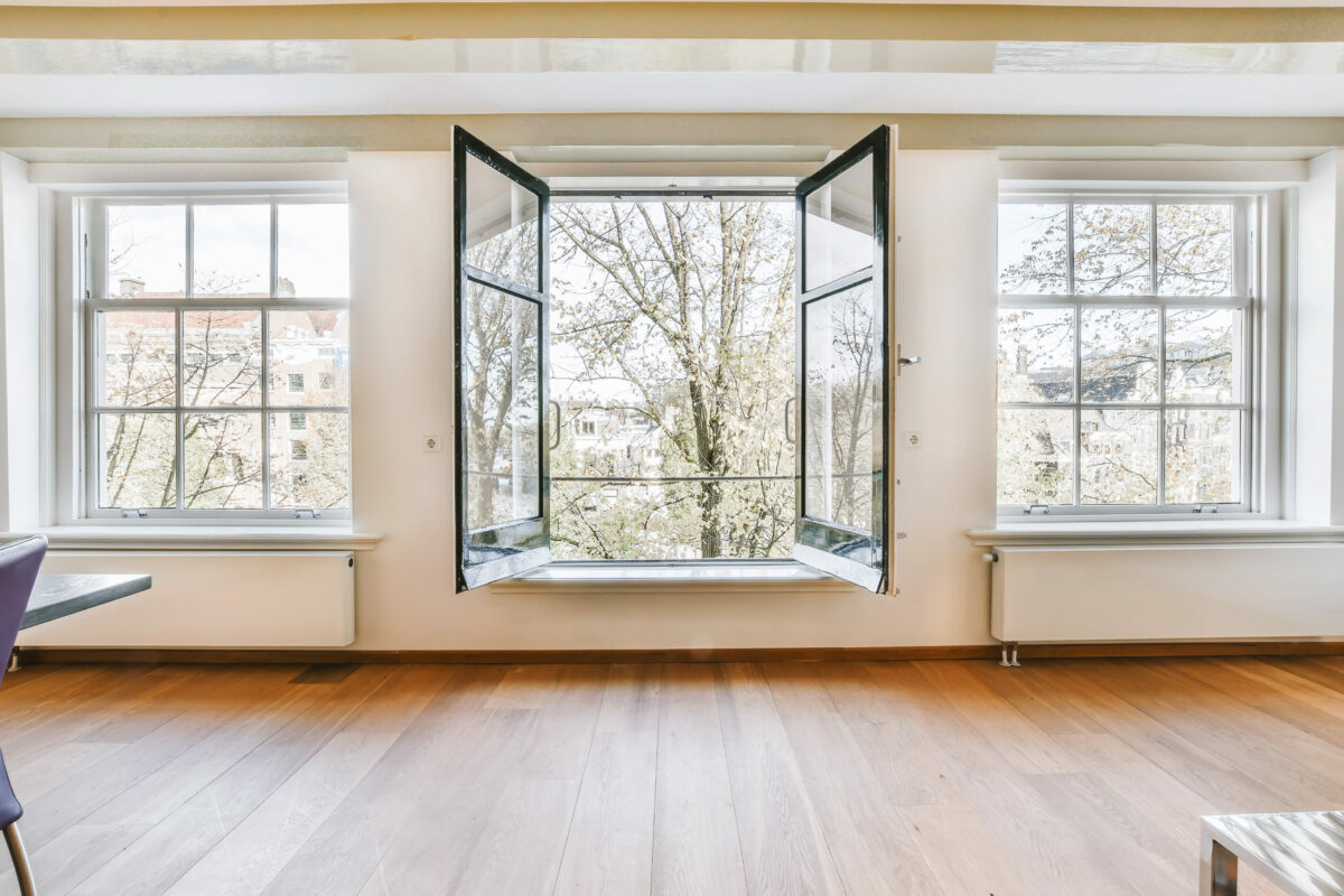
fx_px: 560
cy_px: 448
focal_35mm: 15
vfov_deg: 77.3
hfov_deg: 100.4
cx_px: 672
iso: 100
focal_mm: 10
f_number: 13
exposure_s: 1/8
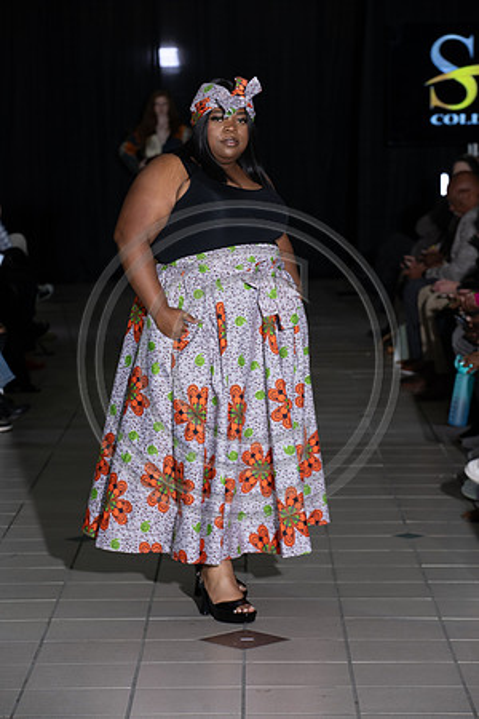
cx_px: 240
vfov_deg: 16.4
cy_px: 360
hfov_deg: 11.0
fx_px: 2495
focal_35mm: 125
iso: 1000
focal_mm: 125
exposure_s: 1/160
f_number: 6.3
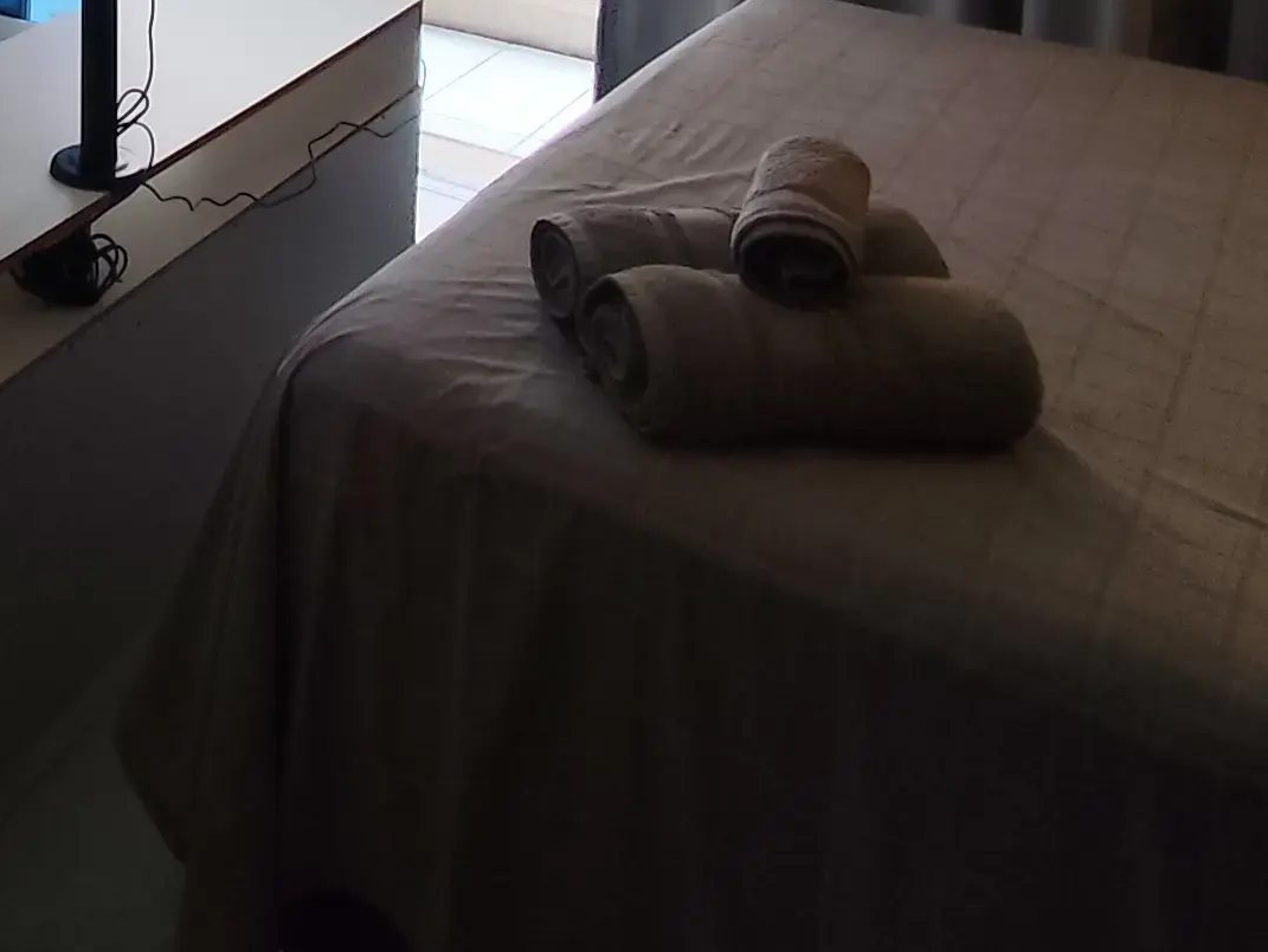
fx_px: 1796
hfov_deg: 36.2
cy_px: -493
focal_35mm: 49
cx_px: 103
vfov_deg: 23.5
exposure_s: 1/60
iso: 50
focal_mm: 1.65
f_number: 2.2
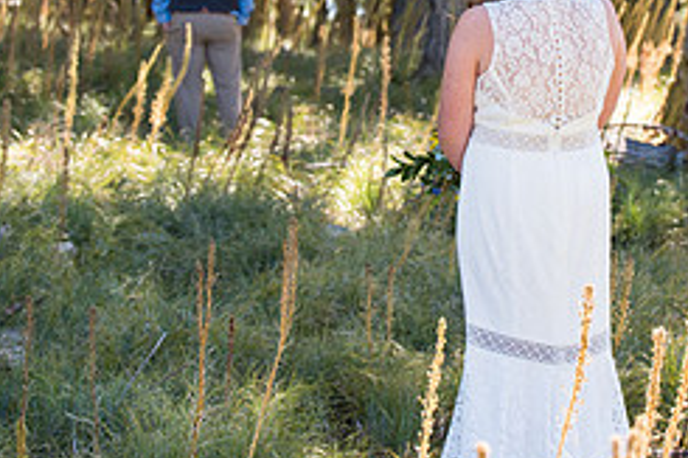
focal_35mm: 166
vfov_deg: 8.2
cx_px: 461
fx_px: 3170
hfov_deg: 12.4
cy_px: -38
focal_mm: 70
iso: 200
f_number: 4
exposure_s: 1/400
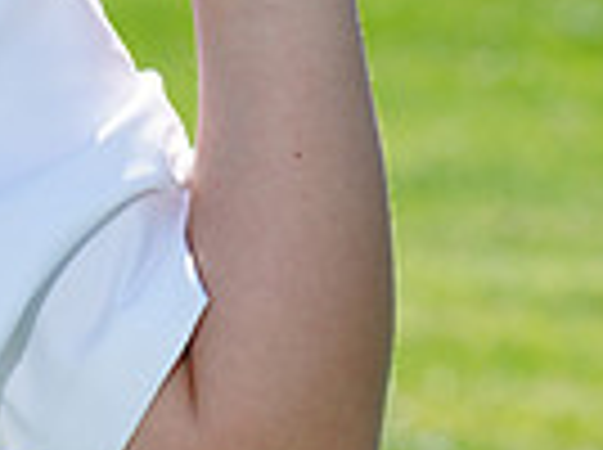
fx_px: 13876
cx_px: -590
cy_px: -236
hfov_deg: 2.5
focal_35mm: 798
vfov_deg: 1.9
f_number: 9
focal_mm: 191
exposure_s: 1/250
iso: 200
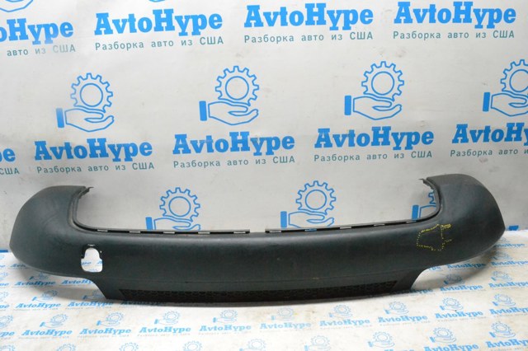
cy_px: 176
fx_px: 396
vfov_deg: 47.9
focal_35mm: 27
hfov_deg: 67.4
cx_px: 264
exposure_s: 1/125
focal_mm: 18
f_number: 10
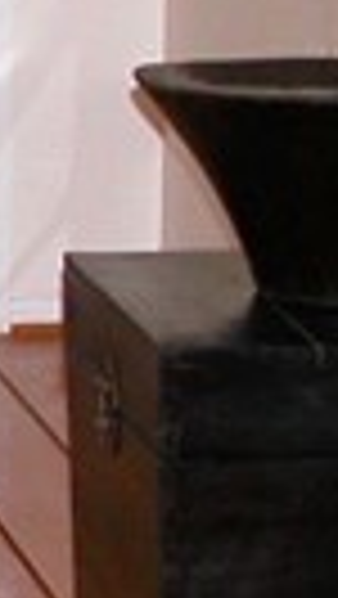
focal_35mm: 293
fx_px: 4660
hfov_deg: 4.0
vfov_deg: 7.4
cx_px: -708
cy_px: 184
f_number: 2.8
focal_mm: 8.9
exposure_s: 1/60
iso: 200
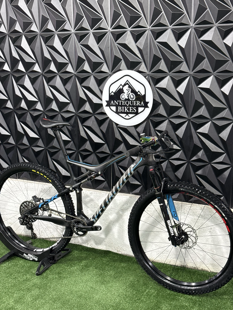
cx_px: 116
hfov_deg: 30.3
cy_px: 155
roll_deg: +0.1
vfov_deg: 39.7
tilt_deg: -12.5
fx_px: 431
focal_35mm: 48
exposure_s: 1/60
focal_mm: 6.76
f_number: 1.78
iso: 250
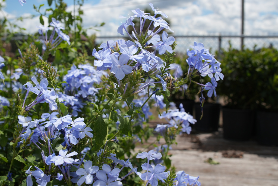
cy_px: 93
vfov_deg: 36.9
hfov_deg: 53.1
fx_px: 278
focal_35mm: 36
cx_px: 139
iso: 100
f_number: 8
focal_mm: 24
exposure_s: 1/400
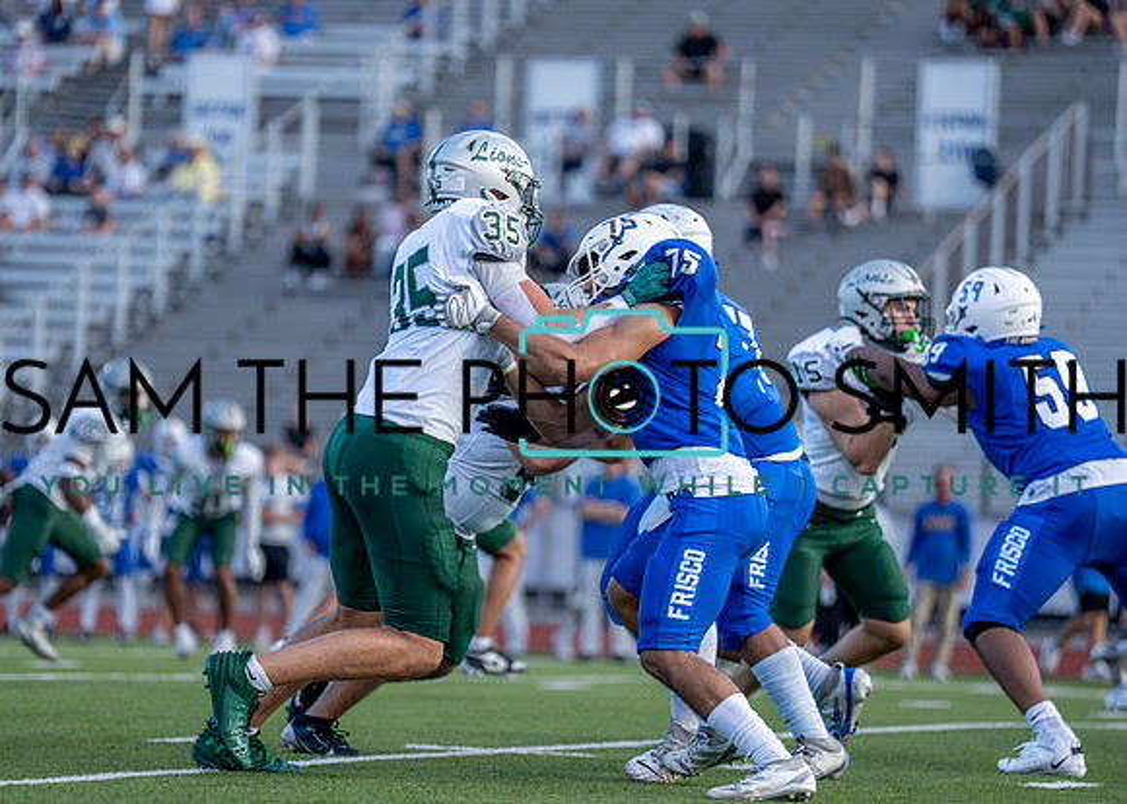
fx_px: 6959
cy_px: 417
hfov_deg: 9.3
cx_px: 456
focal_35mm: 217
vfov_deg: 6.6
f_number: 2.8
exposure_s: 1/1250
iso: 320
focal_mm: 180
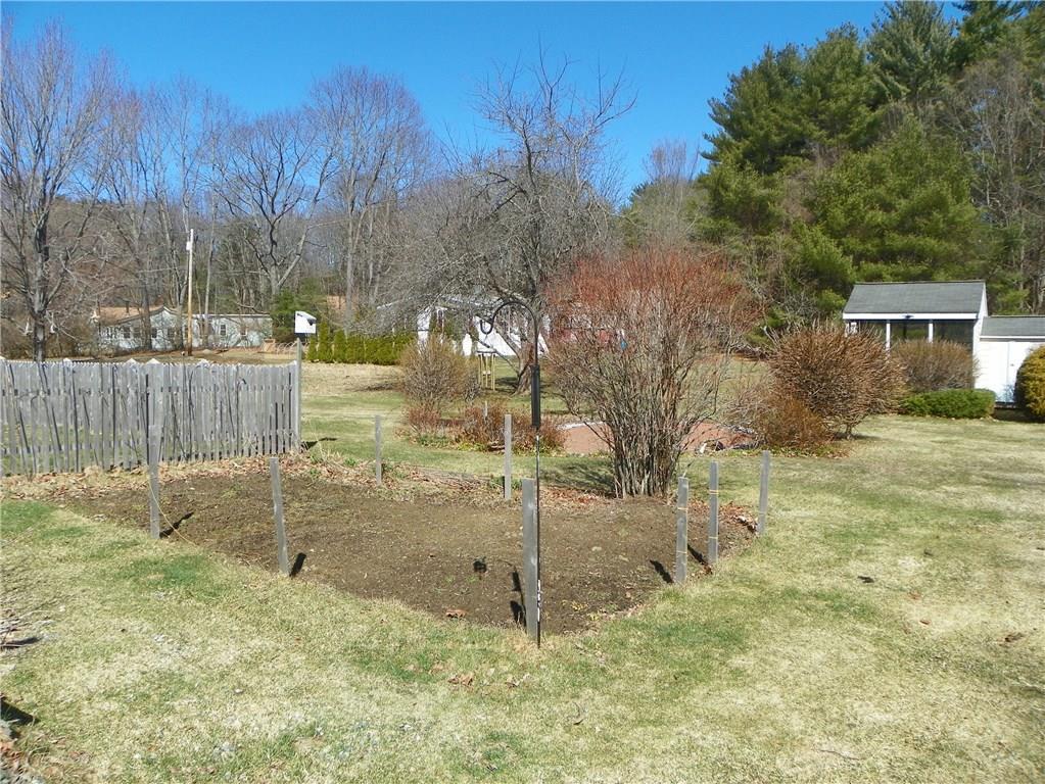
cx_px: 522
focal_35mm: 26
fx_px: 785
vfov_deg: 53.1
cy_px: 392
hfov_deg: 67.3
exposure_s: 1/320
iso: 64
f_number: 5
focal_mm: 4.6
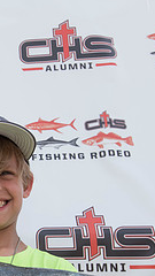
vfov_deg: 29.6
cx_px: -83
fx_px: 519
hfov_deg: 15.6
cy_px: 181
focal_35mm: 71
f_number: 6.3
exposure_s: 1/500
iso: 250
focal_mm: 28
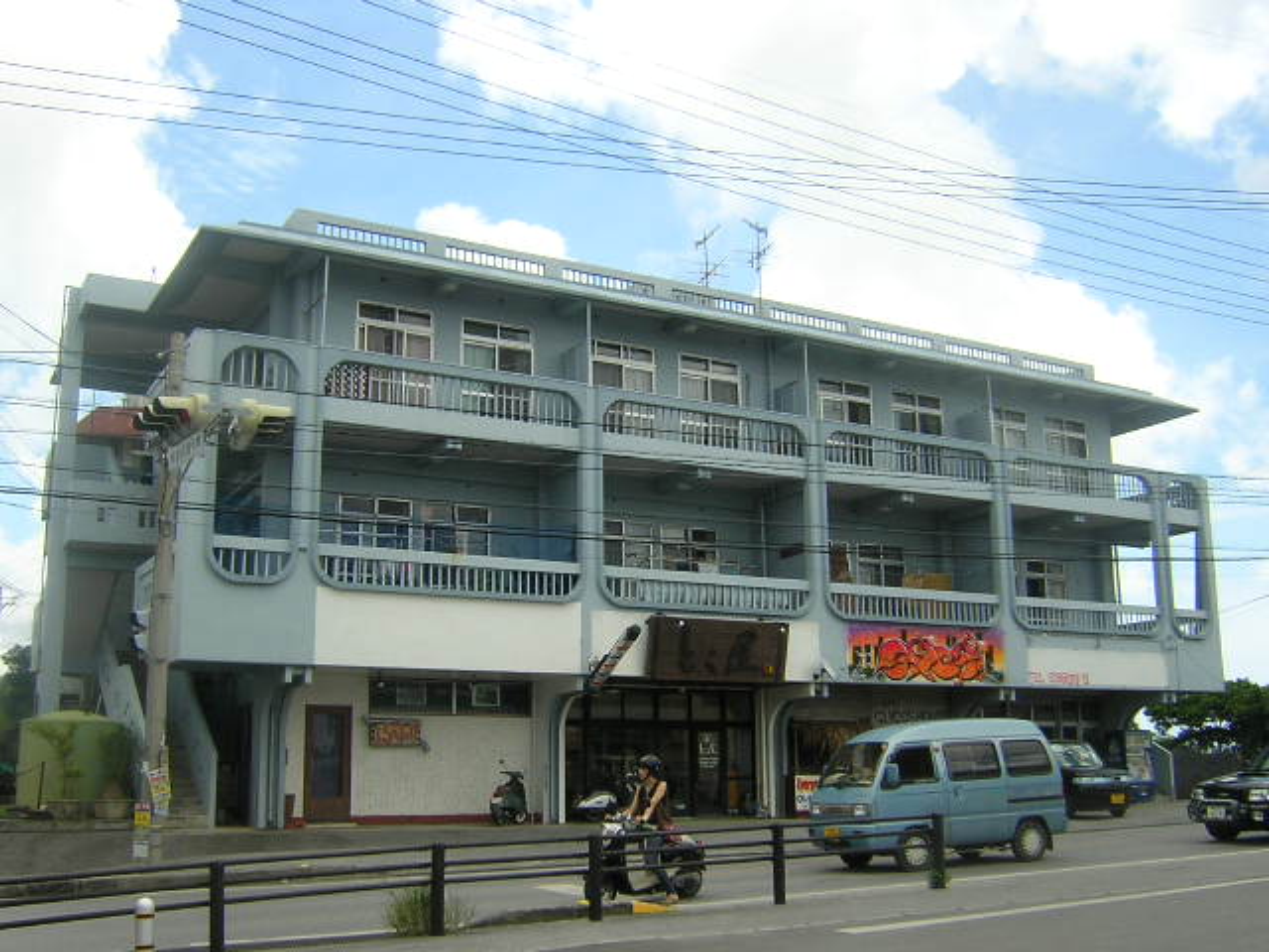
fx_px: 1320
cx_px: 634
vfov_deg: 39.7
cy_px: 476
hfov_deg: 51.4
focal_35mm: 36
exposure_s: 1/223
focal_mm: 4.7
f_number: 5.2
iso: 100
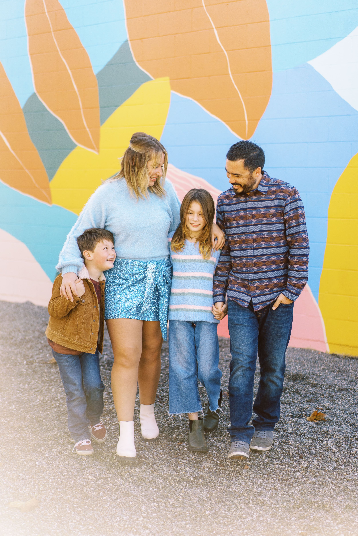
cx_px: 179
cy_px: 268
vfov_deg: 36.2
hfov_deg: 24.6
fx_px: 820
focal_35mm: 55
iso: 400
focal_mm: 55
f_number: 1.8
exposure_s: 1/3200
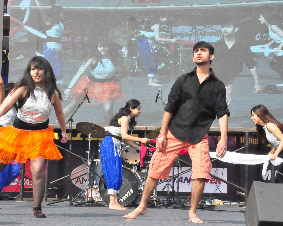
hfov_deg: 22.5
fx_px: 712
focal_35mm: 85
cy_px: 113
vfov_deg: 18.1
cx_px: 123
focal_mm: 50
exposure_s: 1/400
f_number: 29
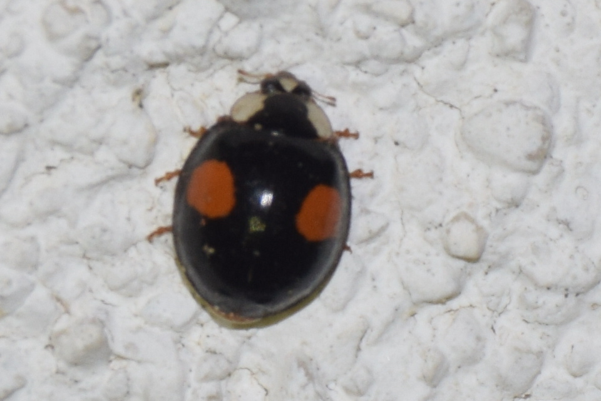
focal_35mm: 210
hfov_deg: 9.8
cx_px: 300
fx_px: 3506
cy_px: 200
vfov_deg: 6.5
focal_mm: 140
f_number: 5.6
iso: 320
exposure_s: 1/60
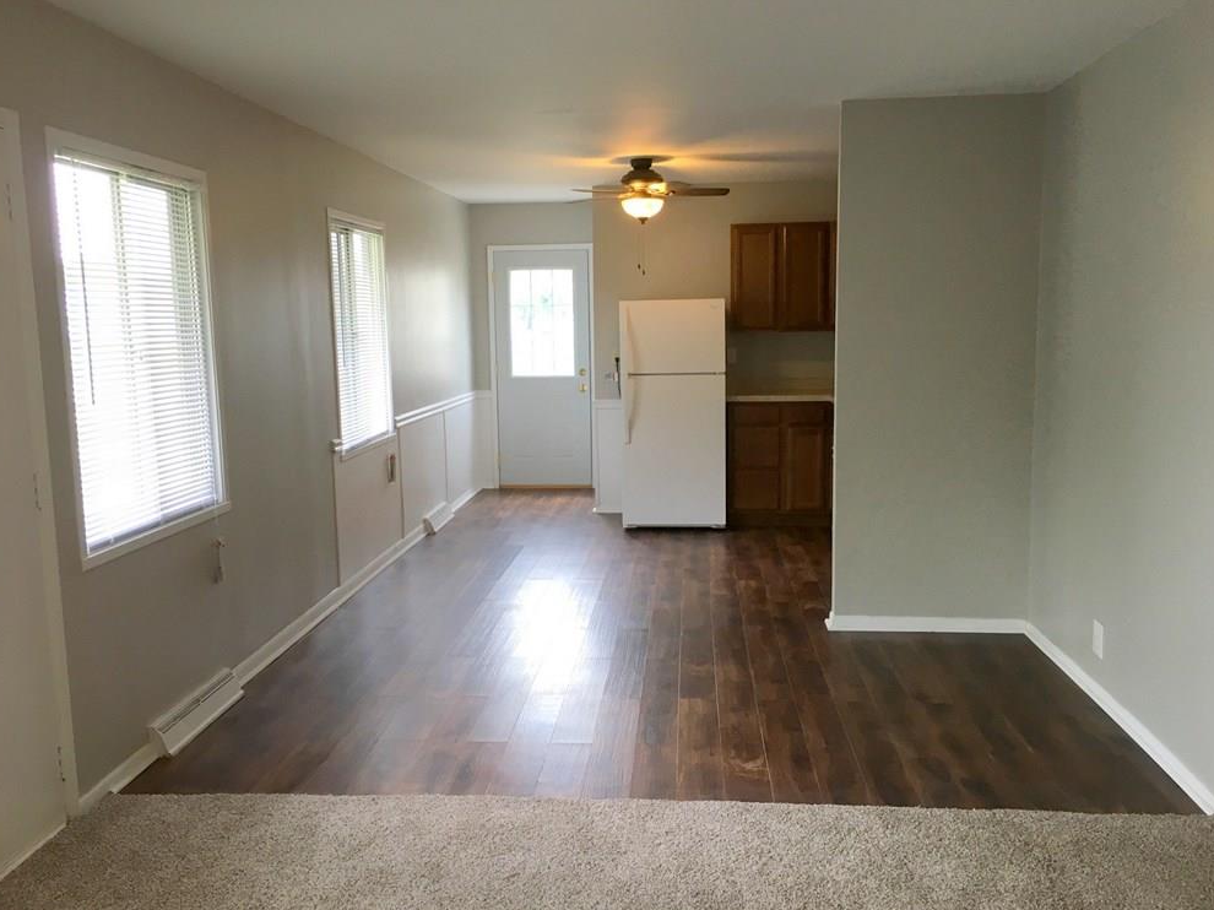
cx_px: 612
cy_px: 449
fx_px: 1052
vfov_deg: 46.8
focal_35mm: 30
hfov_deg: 60.0
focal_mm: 4.15
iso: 25
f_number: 2.2
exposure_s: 1/30
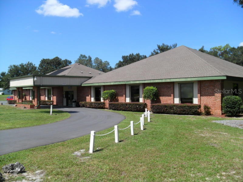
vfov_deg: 40.7
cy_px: 91
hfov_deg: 52.6
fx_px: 246
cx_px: 122
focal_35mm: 35
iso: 80
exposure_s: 1/250
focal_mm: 6.3
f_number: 7.6
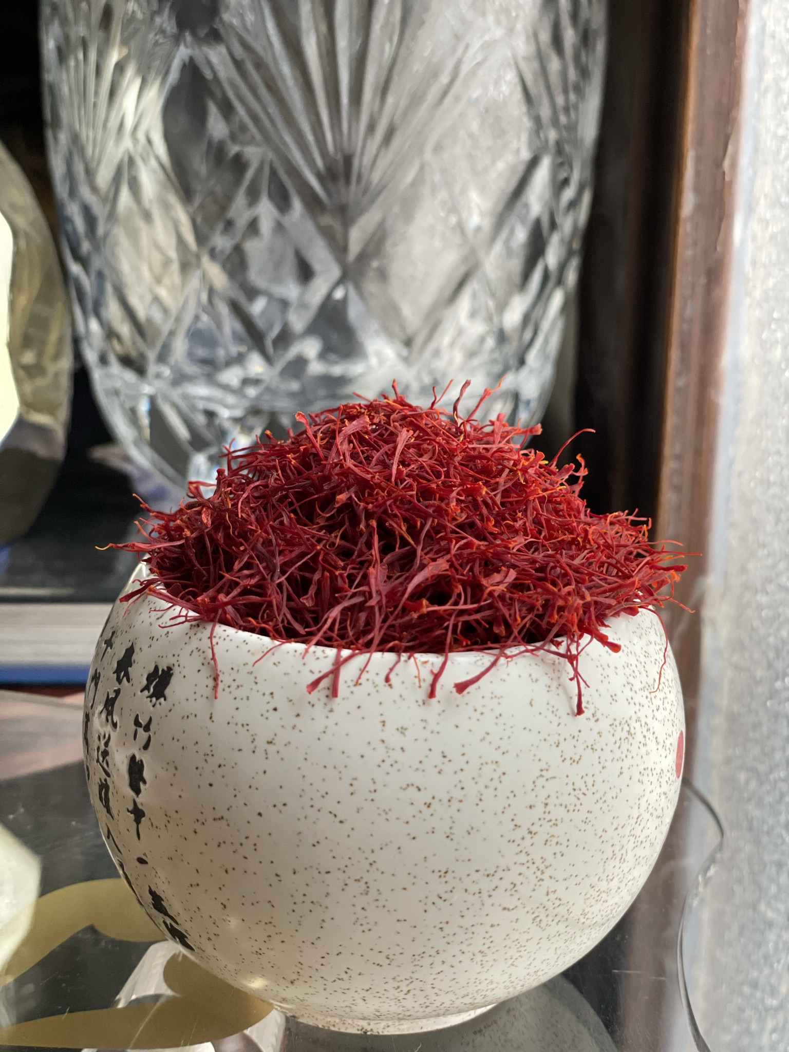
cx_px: 394
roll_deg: -1.1
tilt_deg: -16.7
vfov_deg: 36.8
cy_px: 526
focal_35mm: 52
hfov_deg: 28.0
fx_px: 1580
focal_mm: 6
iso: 250
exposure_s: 1/122
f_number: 2
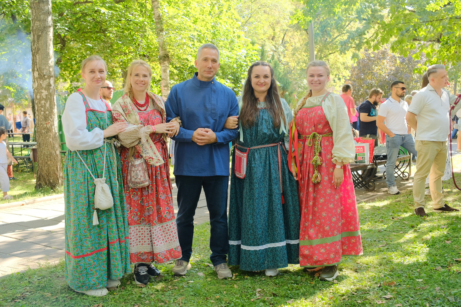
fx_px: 525
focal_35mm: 41
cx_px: 230
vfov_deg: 32.6
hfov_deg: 47.4
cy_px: 154
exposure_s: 1/160
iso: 640
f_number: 3.6
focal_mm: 27.6
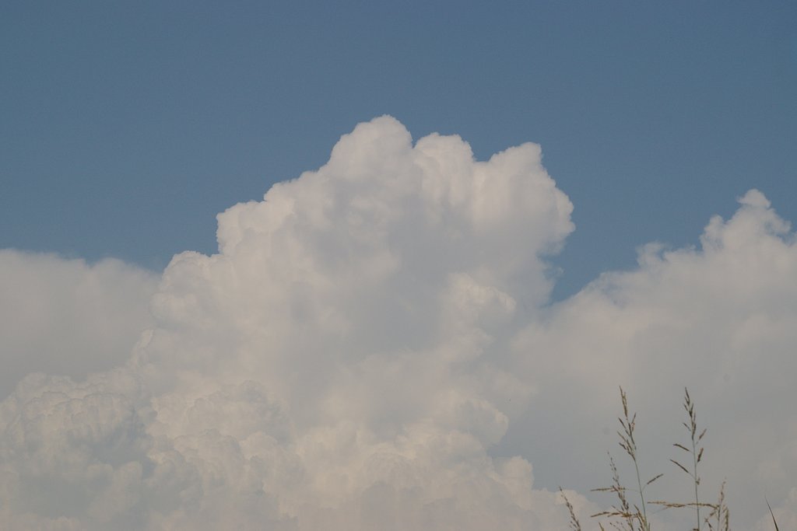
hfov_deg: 24.6
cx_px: 398
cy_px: 266
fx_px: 1827
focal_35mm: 82
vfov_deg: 16.6
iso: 400
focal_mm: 55
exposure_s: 1/1000
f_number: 11
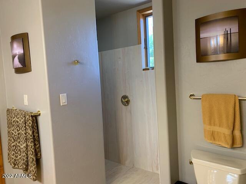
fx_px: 185
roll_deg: +2.5
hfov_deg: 67.3
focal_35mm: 26
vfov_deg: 53.1
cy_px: 92
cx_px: 123
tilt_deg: -4.1
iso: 125
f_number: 1.8
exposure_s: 1/60
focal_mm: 4.25
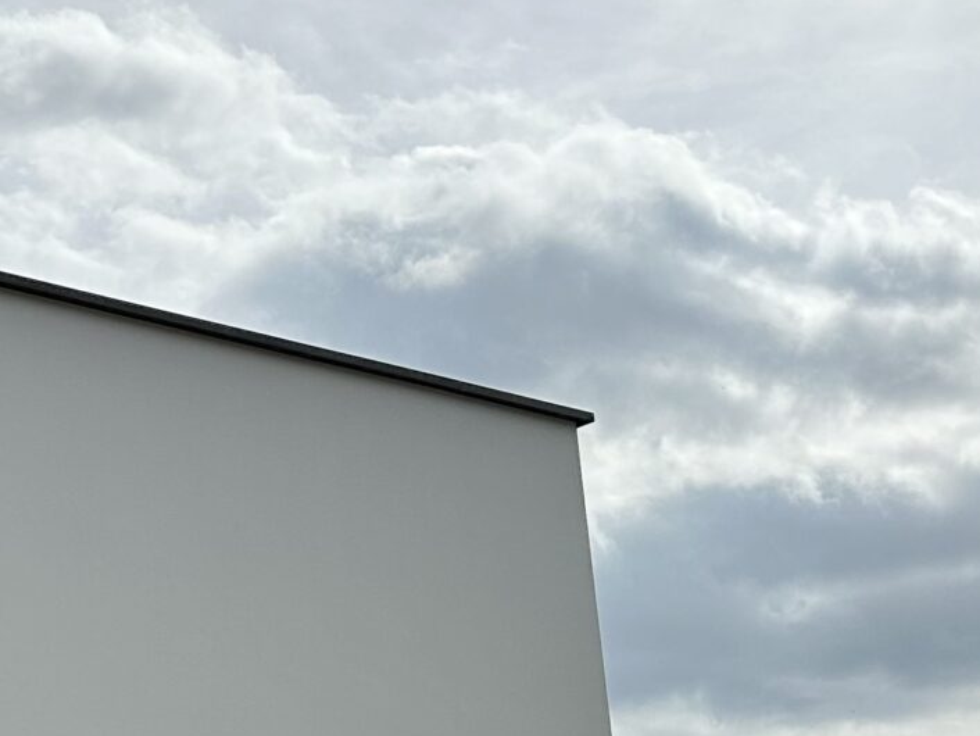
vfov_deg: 16.3
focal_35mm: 87
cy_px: 897
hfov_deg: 20.0
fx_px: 2464
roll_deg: +2.5
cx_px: -400
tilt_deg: +9.7
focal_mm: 6.86
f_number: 1.78
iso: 80
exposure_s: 1/9709
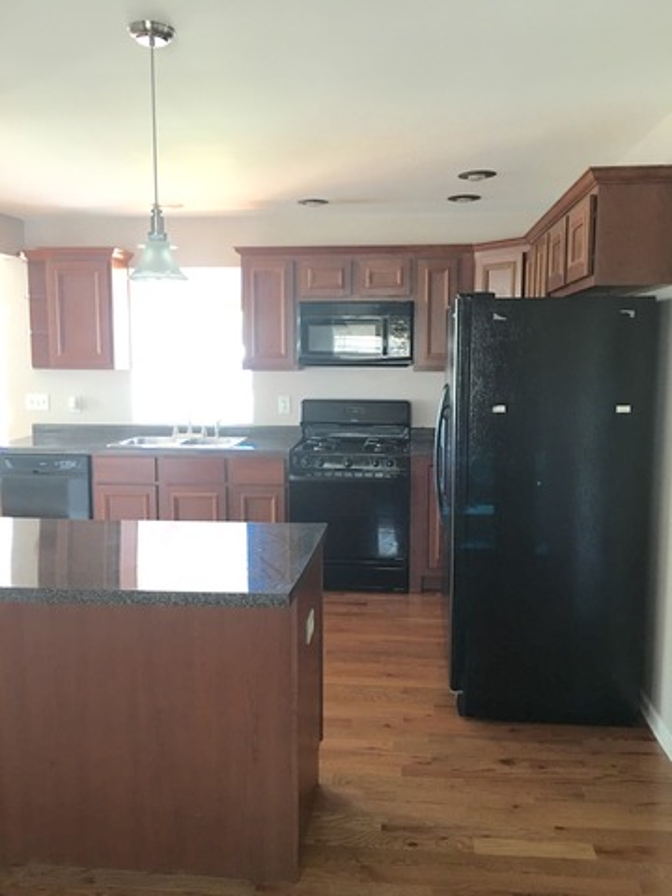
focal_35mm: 29
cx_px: 336
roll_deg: +0.2
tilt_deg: -6.0
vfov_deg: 61.7
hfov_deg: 48.2
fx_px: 751
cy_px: 448
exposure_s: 1/15
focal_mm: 4.15
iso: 64
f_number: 2.2
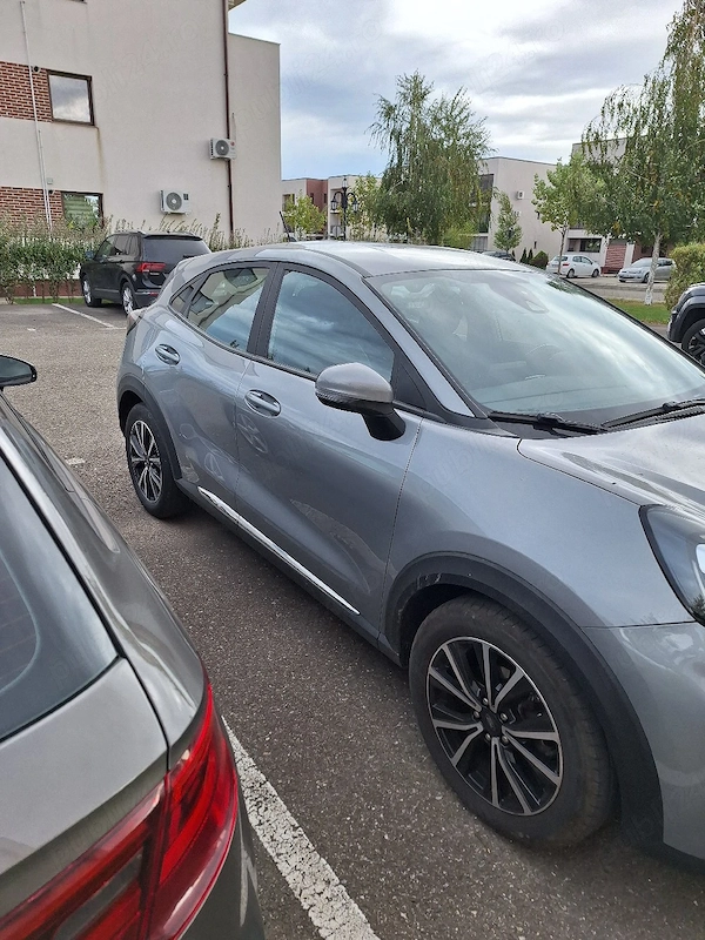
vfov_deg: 73.9
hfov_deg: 58.9
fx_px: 625
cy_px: 470
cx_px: 352
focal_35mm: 23
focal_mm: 5.54
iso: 40
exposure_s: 1/556
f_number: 1.8
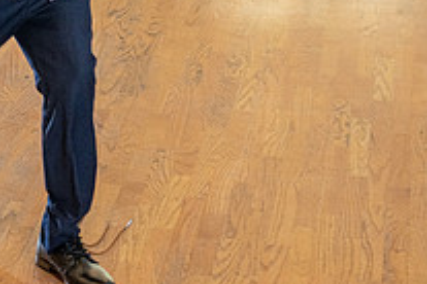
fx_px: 2182
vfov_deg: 7.3
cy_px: -170
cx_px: -78
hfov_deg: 11.0
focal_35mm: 184
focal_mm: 55
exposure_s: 1/125
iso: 800
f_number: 4
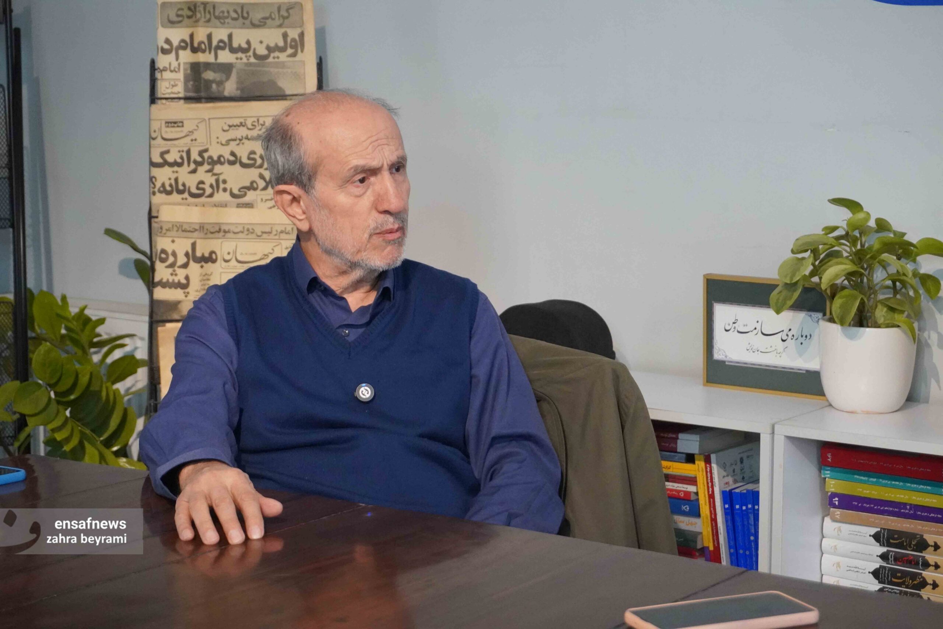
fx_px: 1965
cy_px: 314
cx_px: 472
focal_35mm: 75
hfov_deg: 27.0
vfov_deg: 18.2
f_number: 5.6
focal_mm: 50
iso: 5000
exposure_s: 1/160
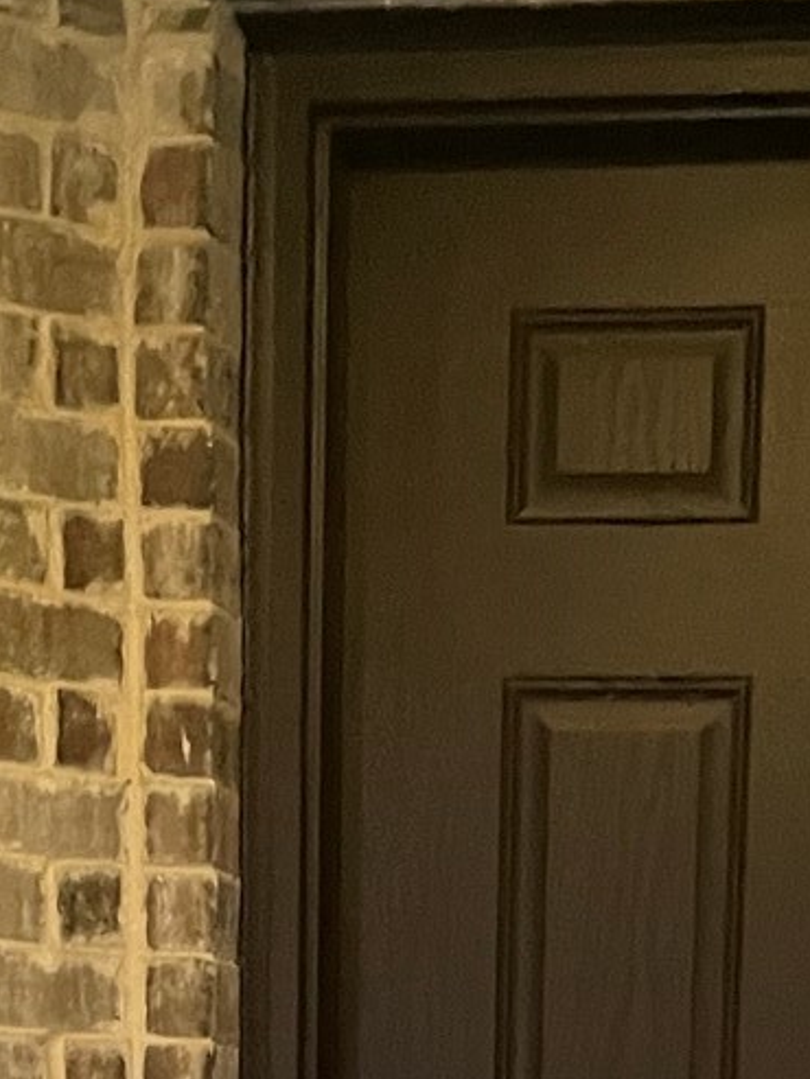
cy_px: 2007
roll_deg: -1.3
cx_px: 609
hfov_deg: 13.7
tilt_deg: -9.8
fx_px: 3368
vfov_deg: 15.4
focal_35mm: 108
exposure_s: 1/24
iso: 800
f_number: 1.6
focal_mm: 4.2
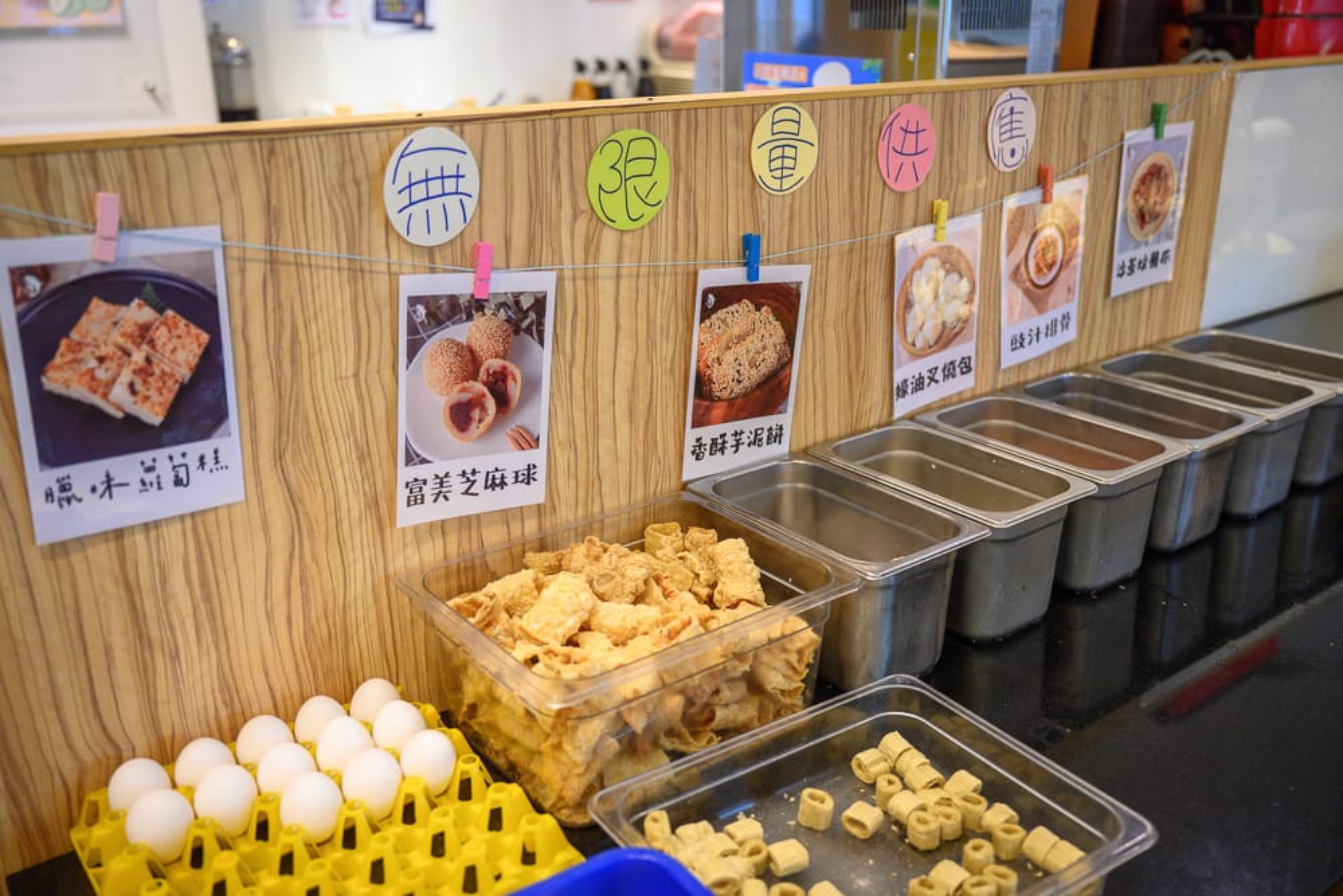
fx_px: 1213
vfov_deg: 40.5
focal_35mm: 32
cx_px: 672
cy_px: 448
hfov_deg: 58.0
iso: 1250
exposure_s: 1/100
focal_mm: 32.5
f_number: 2.8
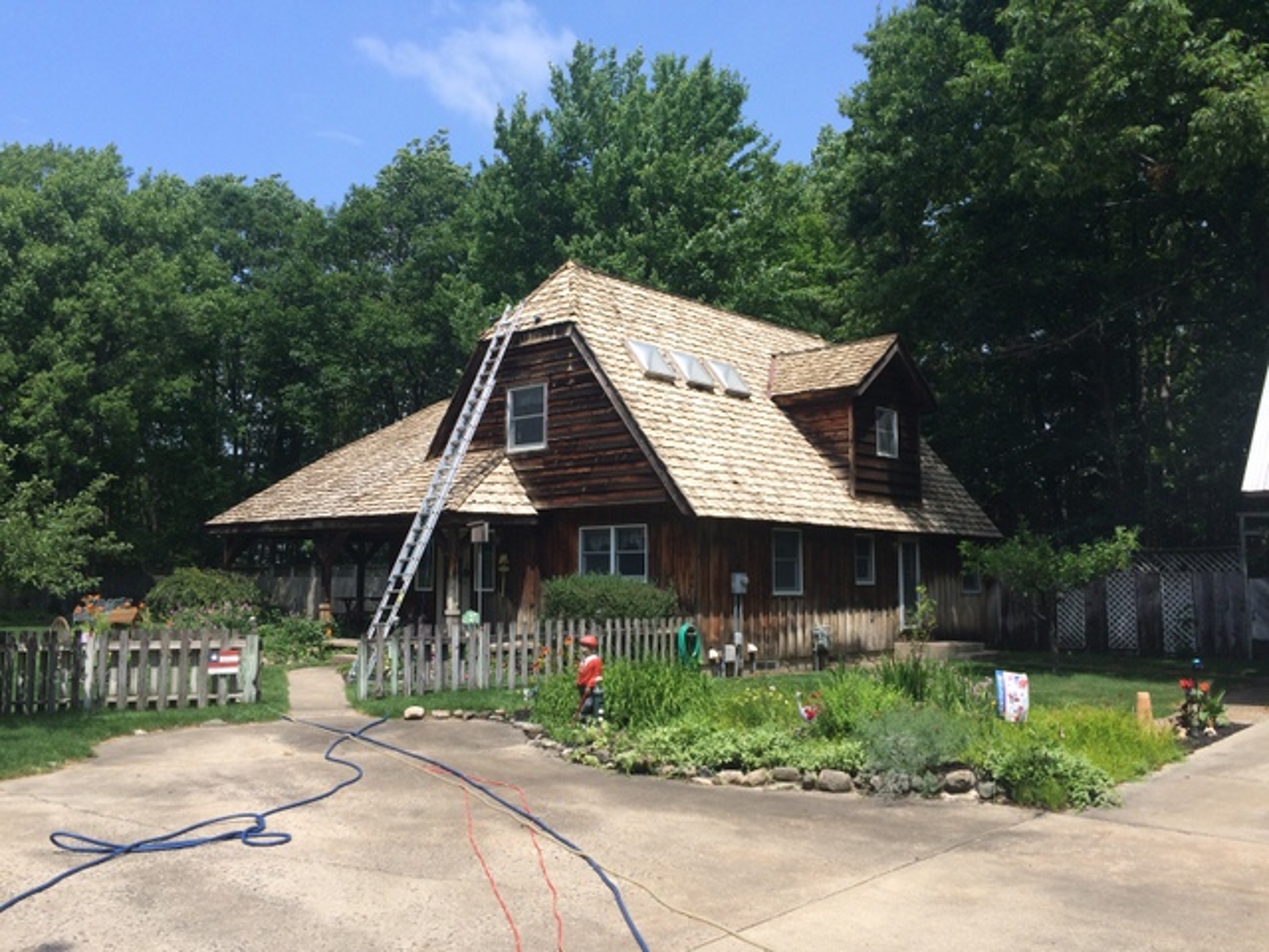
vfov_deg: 48.2
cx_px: 634
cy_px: 476
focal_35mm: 29
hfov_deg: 61.7
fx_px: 1063
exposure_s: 1/1642
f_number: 2.2
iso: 32
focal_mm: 4.15
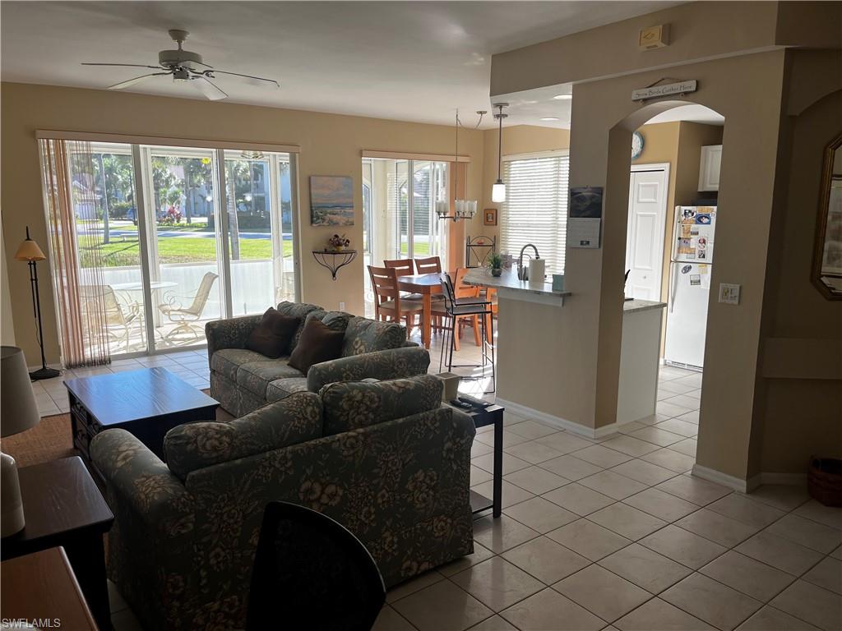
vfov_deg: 53.1
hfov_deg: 67.3
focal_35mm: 26
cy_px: 316
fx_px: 632
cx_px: 421
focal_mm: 5.1
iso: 40
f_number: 1.6
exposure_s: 1/207
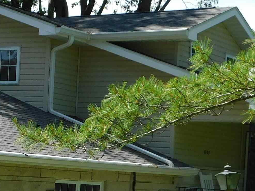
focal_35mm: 124
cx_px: 54
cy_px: 188
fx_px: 913
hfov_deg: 15.8
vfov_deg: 11.8
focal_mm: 7.1
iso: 125
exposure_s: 1/800
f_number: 3.6
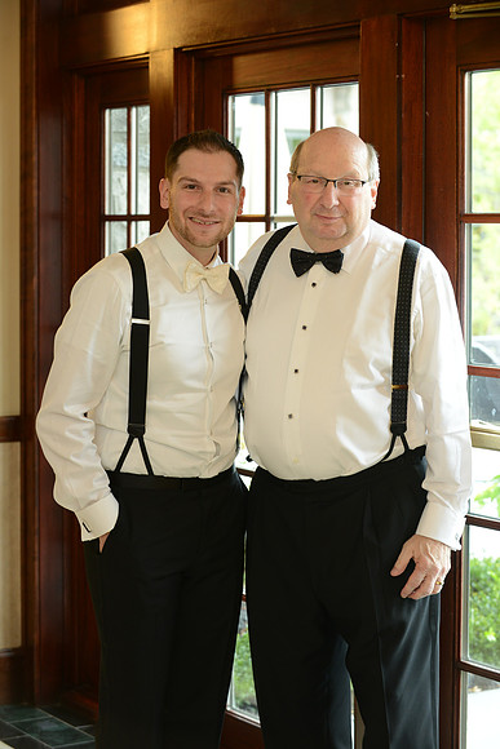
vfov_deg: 23.6
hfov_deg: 15.9
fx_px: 1790
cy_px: 374
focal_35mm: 86
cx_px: 250
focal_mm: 86
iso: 800
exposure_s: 1/60
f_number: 5.6
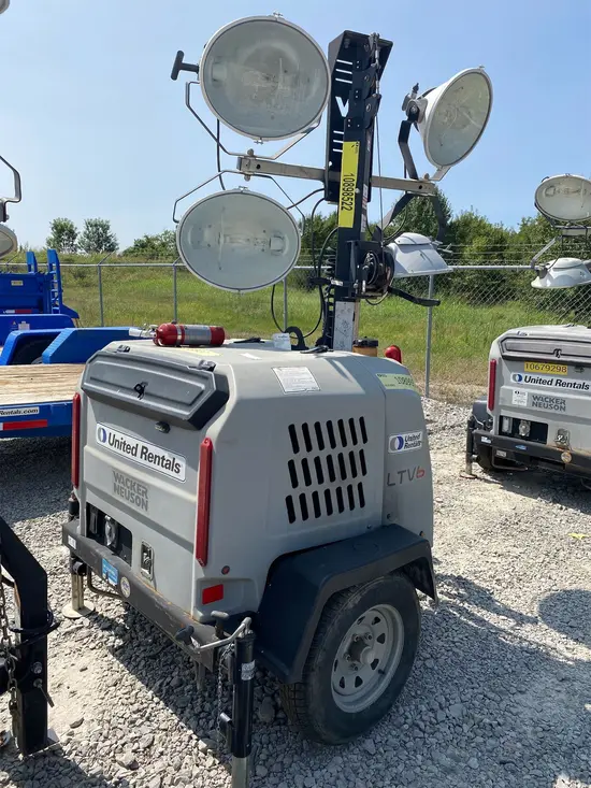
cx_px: 296
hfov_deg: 53.1
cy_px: 394
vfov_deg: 67.3
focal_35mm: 26
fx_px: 592
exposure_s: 1/2410
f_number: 1.8
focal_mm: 4.25
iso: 32
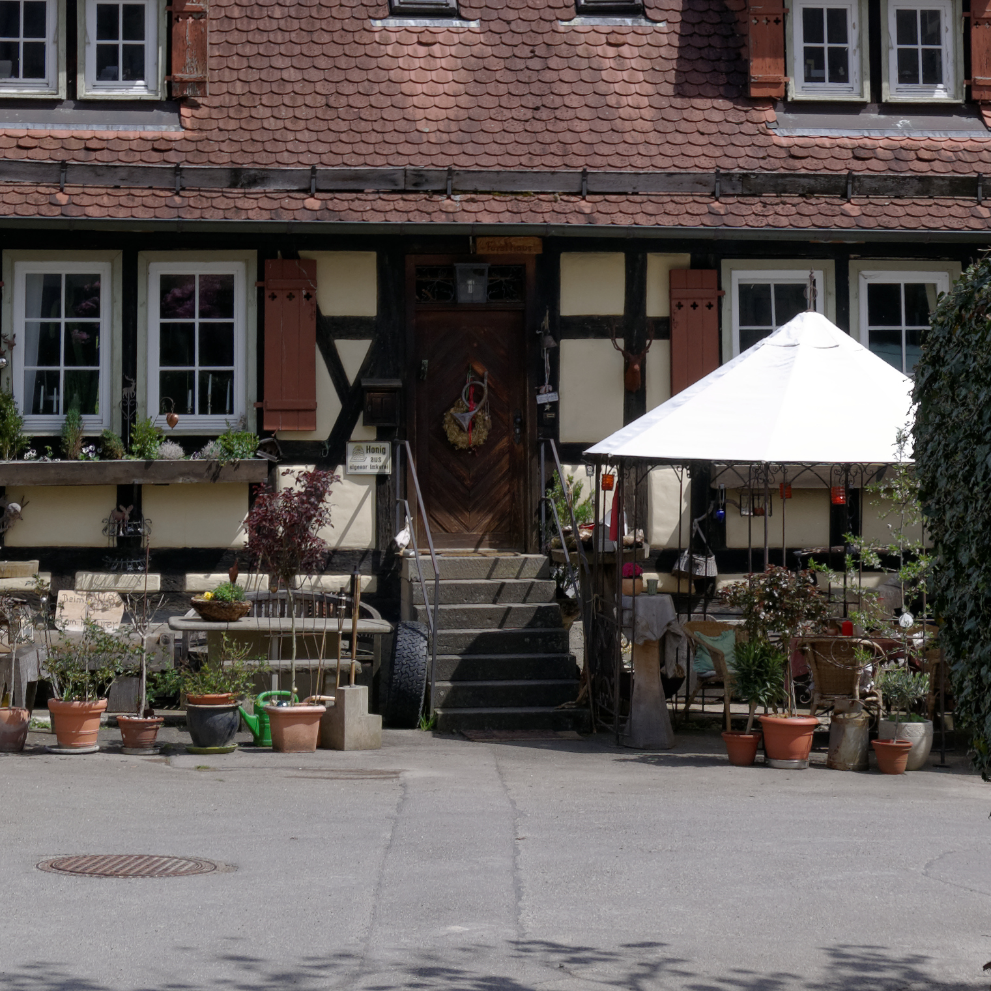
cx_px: 444
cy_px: -67
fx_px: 2947
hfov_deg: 19.1
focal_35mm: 91
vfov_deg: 18.4
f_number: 11
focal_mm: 28
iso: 100
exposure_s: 1/125
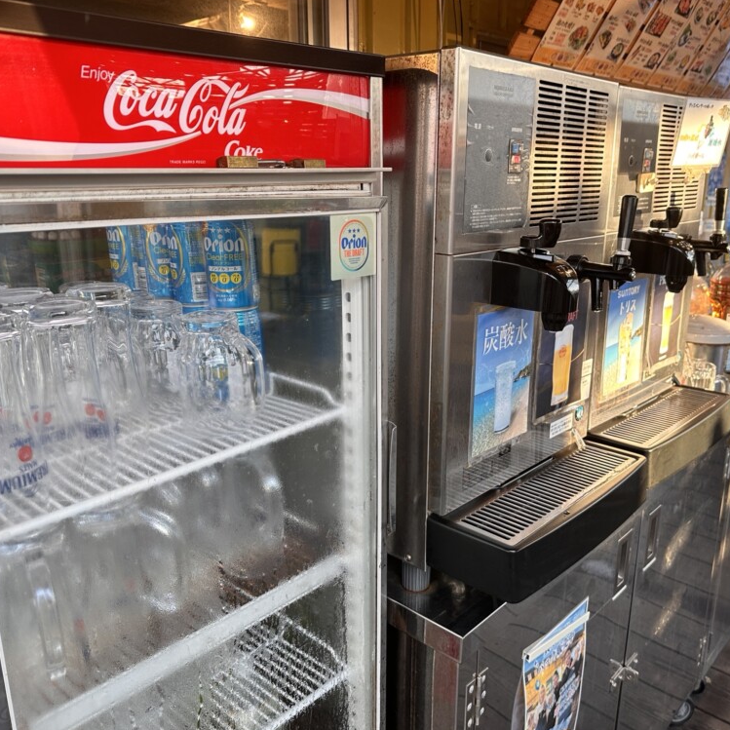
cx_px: 411
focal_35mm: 29
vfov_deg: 55.6
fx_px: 692
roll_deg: -0.5
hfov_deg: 55.5
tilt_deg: -14.5
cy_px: 365
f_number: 1.78
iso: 100
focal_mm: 6.86
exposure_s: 1/120
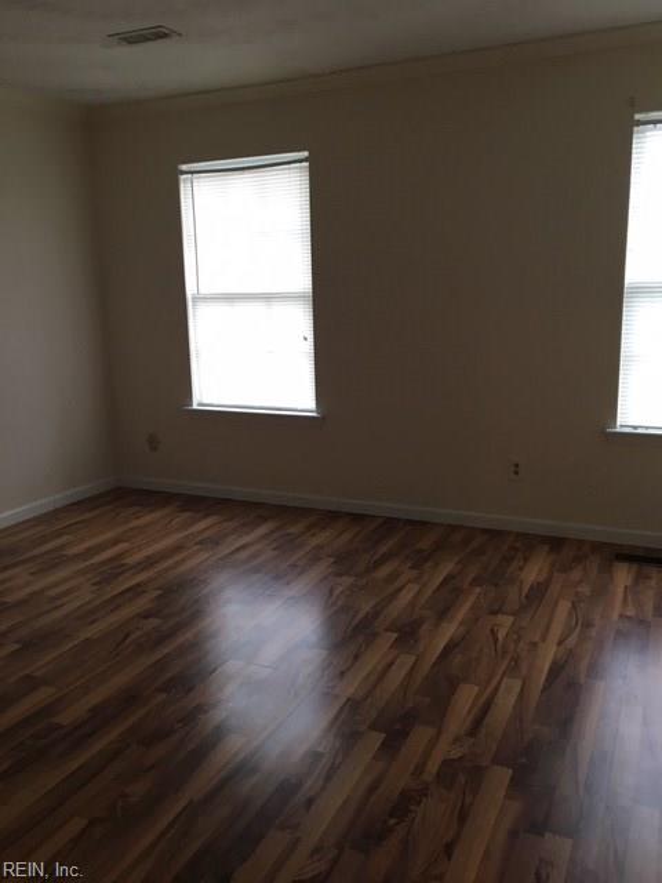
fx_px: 739
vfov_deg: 61.7
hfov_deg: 48.2
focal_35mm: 29
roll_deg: +0.6
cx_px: 331
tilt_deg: -10.3
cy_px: 442
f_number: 2.2
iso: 80
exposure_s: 1/30
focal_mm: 4.15
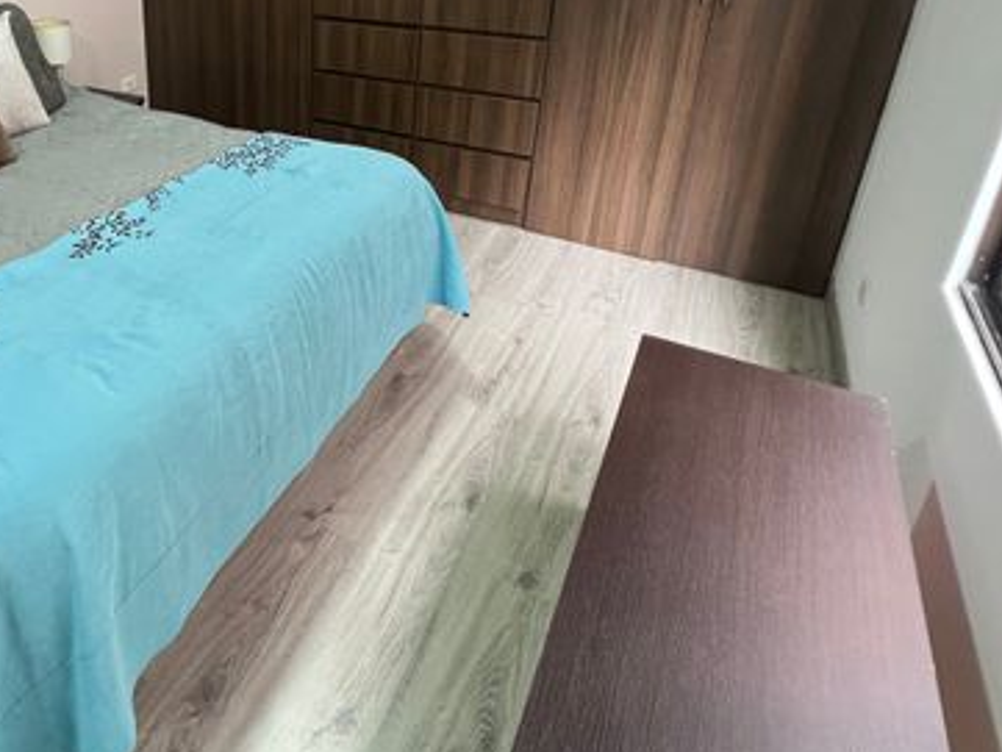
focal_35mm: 24
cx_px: 240
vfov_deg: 53.8
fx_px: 695
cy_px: 175
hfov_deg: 66.7
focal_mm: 1.57
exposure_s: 1/60
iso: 320
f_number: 1.8
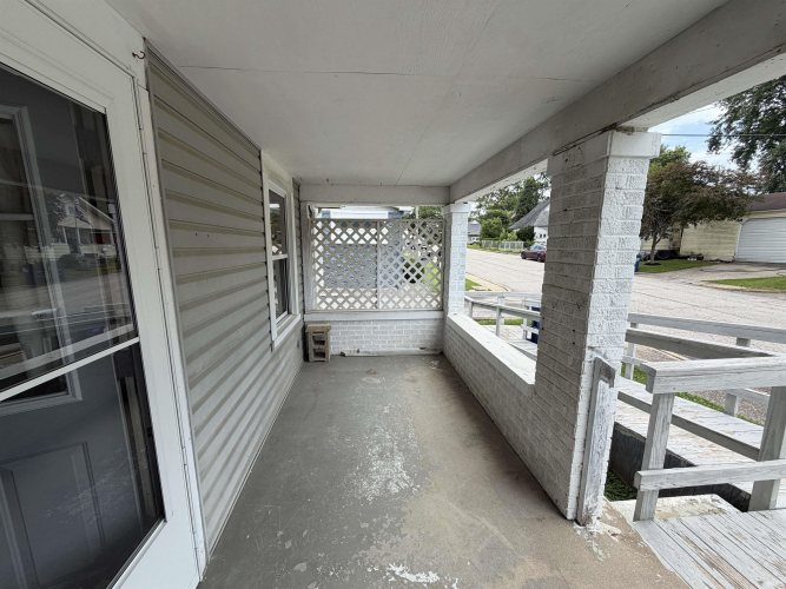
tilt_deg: -8.5
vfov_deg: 85.7
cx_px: 393
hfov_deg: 102.1
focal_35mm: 14
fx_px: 318
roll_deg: -0.2
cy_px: 294
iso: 40
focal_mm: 2.22
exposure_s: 1/585
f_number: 2.2
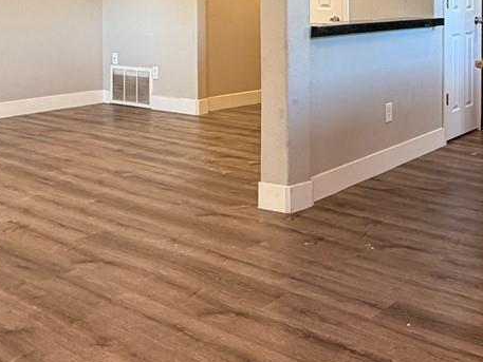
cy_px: 4
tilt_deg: +0.0
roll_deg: -0.1
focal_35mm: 49
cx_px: 373
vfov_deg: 28.0
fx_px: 684
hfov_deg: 37.7
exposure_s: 1/60
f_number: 2.2
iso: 250
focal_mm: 2.22
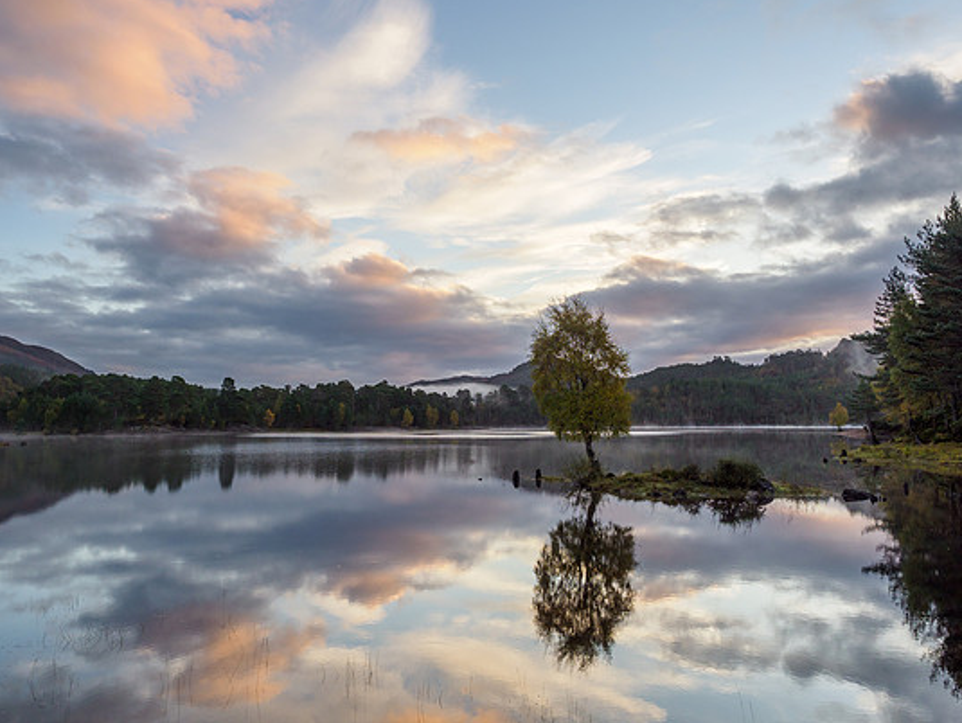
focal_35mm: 26
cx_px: 477
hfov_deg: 67.3
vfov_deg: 53.1
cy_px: 352
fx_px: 723
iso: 200
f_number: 7.1
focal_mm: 12
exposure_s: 1/25
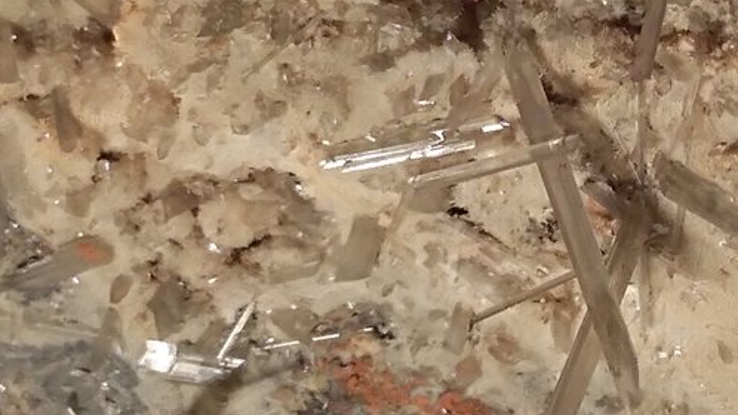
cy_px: 18
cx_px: 571
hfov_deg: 23.1
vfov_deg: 13.1
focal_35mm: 91
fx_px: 1781
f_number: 2
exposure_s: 1/114
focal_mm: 3.54
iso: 100
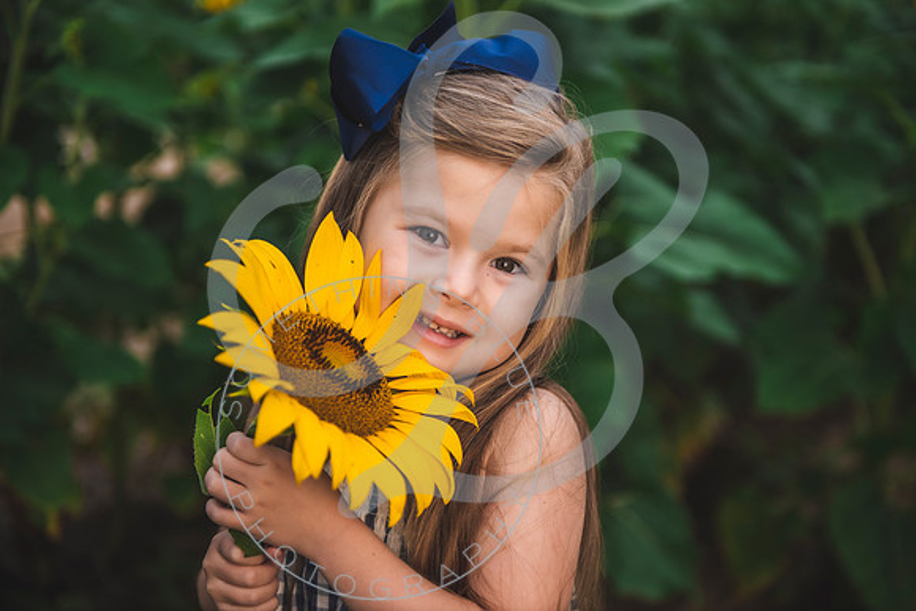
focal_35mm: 58
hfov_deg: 34.5
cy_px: 306
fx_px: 1476
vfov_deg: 23.4
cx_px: 458
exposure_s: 1/250
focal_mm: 58
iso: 200
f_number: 2.8
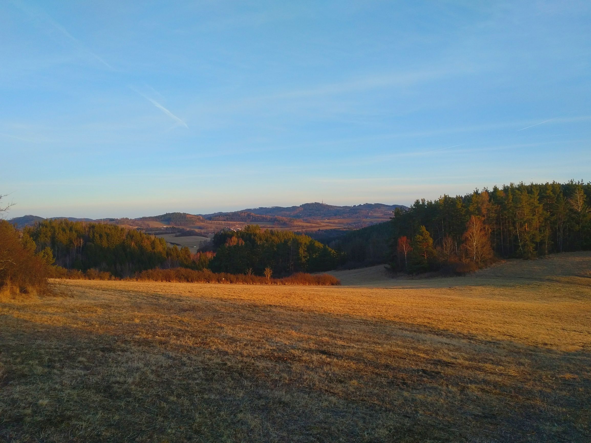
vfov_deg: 51.4
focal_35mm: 27
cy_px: 222
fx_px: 461
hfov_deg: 65.3
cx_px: 296
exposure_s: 1/221
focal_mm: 4.75
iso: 50
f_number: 2.2
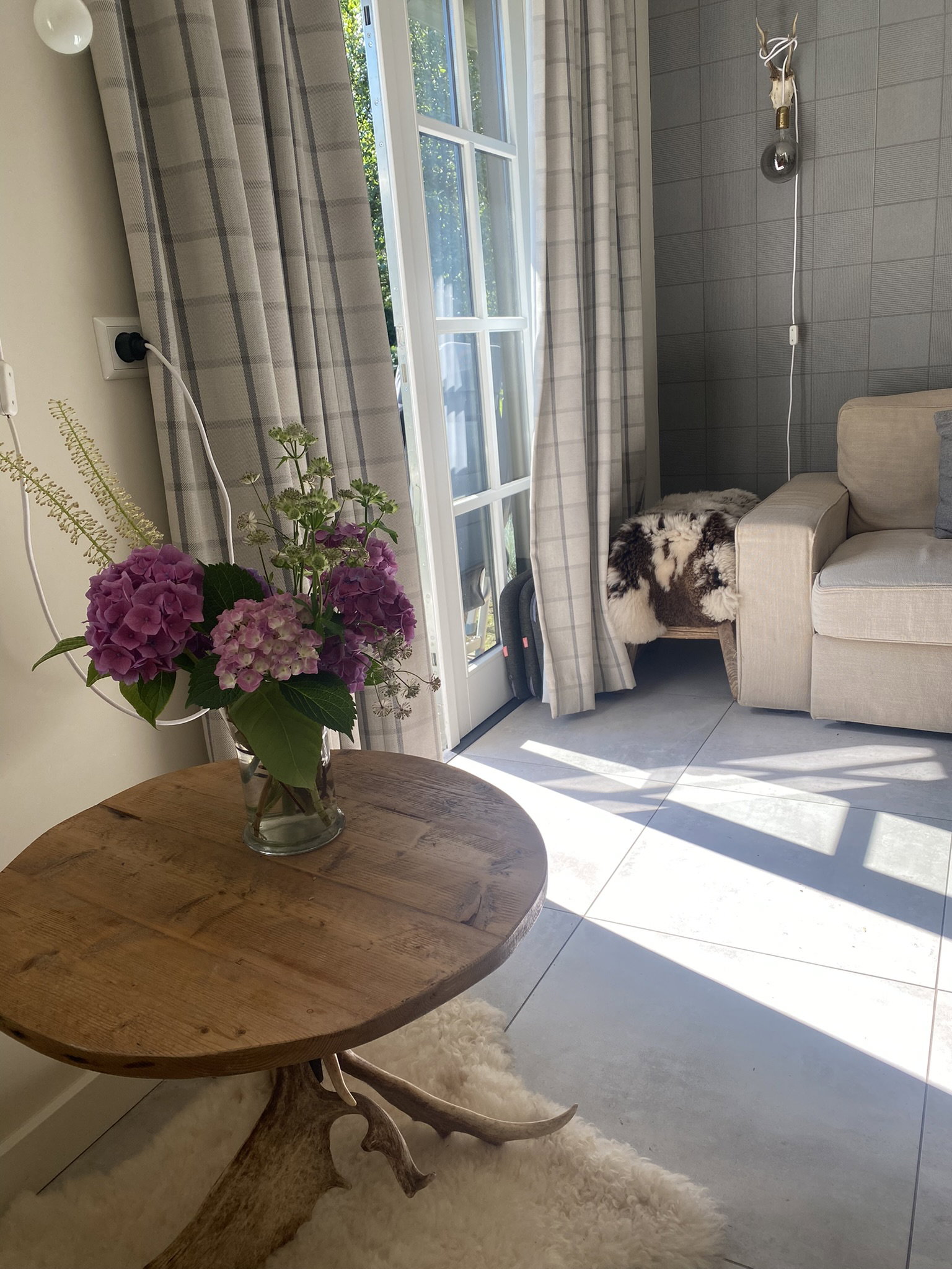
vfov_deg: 67.3
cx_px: 476
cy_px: 634
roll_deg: +3.9
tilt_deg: -15.3
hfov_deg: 53.1
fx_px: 953
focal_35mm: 26
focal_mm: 4.25
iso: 32
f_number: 1.8
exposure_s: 1/307
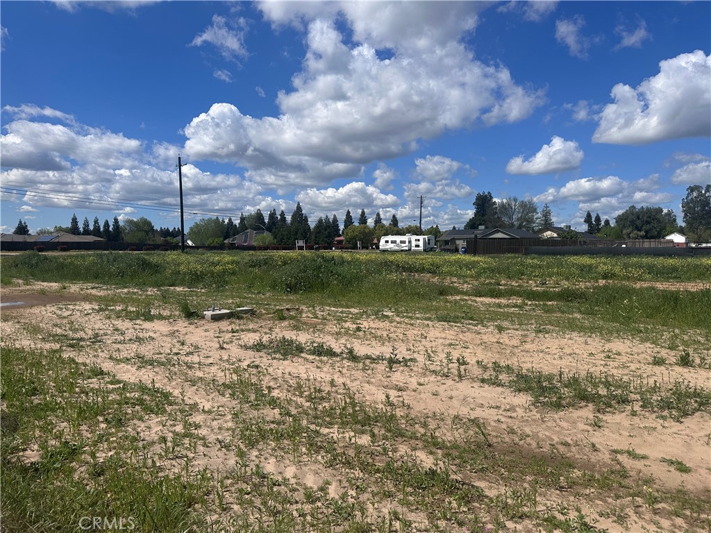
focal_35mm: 24
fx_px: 493
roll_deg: +0.2
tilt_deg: -2.3
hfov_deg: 71.6
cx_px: 356
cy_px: 266
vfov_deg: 56.8
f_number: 1.78
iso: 80
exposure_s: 1/8197
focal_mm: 6.86
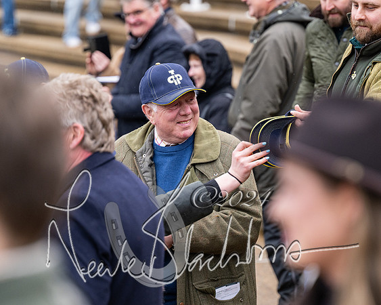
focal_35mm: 191
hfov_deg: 10.1
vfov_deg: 8.1
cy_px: 152
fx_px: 2158
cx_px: 187
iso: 1000
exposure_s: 1/800
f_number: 4
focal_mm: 170
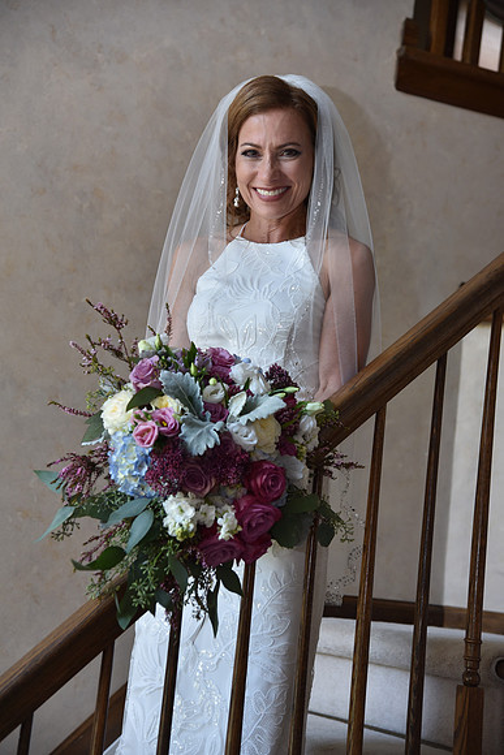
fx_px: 1574
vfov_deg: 27.0
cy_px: 378
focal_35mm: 75
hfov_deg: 18.2
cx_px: 252
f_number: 4.5
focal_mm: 75
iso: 320
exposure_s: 1/80
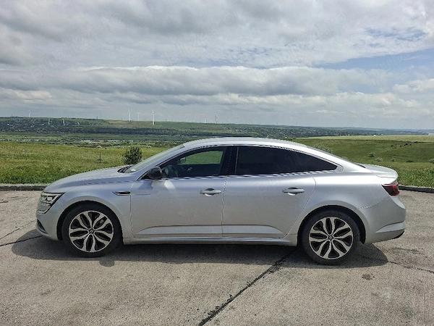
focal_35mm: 23
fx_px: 288
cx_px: 217
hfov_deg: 73.9
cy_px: 163
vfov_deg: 58.9
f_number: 1.8
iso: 50
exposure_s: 1/3333
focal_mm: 5.54
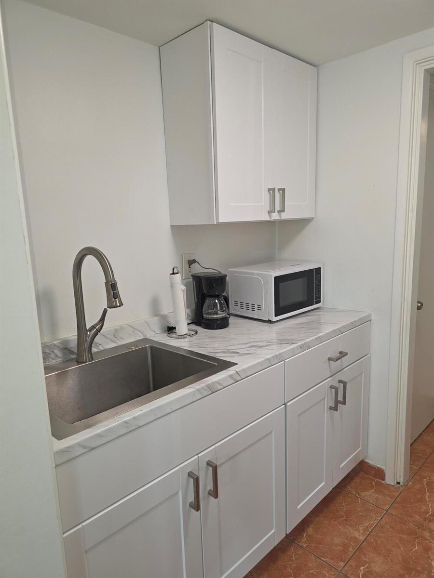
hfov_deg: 58.9
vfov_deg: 73.9
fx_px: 384
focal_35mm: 23
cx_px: 217
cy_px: 289
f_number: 1.7
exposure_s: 1/60
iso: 40
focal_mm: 6.3
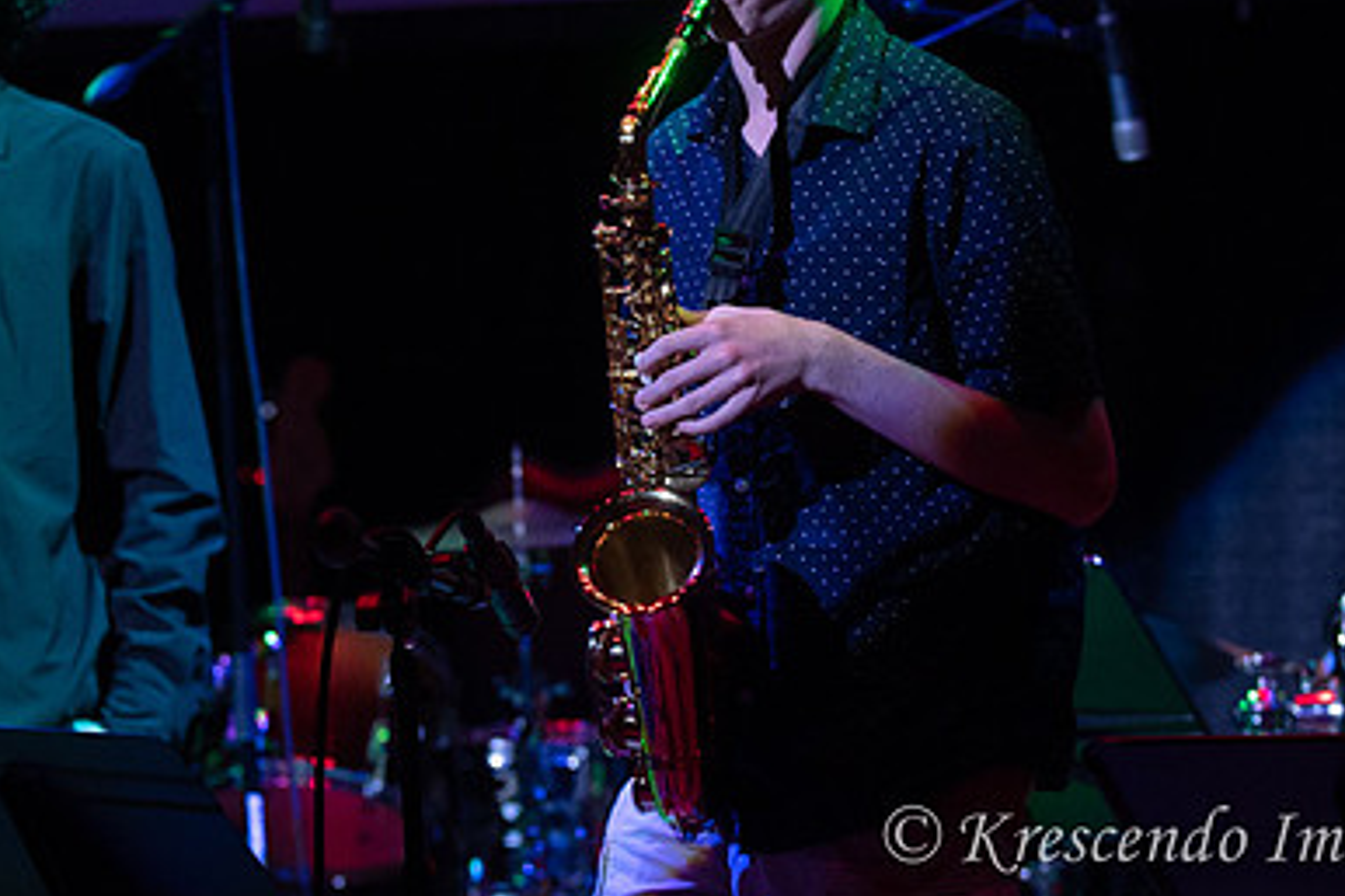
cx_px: 470
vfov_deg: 7.1
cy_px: 239
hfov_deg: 10.6
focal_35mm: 194
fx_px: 7245
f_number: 2.8
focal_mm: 86
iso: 1600
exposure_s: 1/200
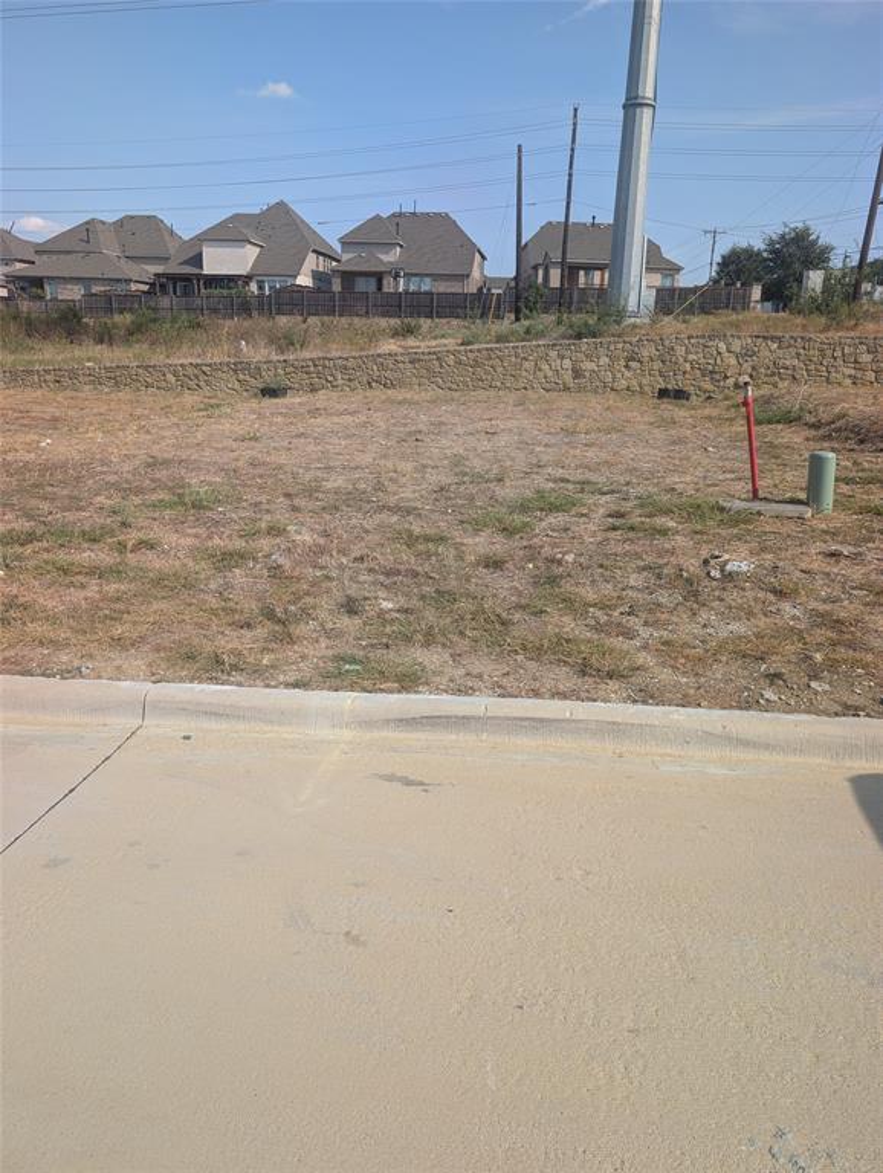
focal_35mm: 24
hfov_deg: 56.9
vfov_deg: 71.5
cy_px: 586
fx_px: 814
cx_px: 442
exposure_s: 1/940
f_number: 1.68
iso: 23
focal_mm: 6.9
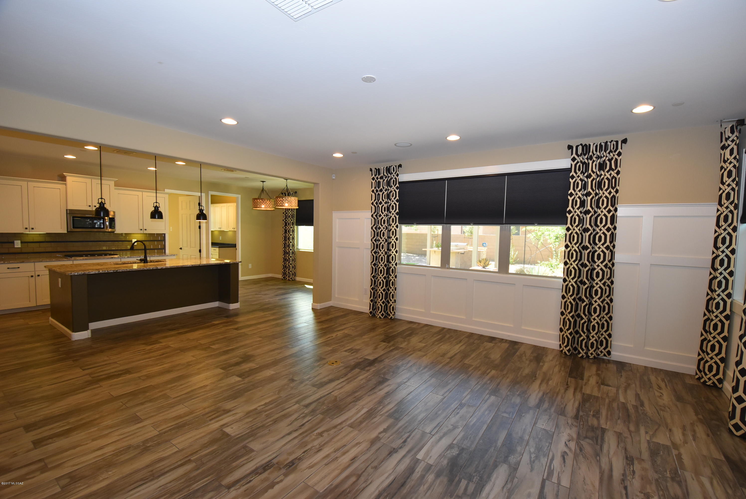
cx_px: 373
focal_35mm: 15
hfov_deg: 100.3
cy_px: 250
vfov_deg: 77.4
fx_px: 311
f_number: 5
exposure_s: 1/100
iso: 800
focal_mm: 10
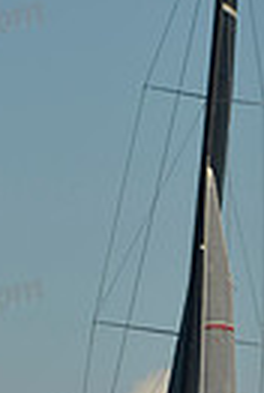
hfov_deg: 2.3
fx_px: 6521
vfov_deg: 3.4
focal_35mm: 596
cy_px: 447
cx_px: 200
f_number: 7.1
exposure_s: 1/800
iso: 200
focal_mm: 135
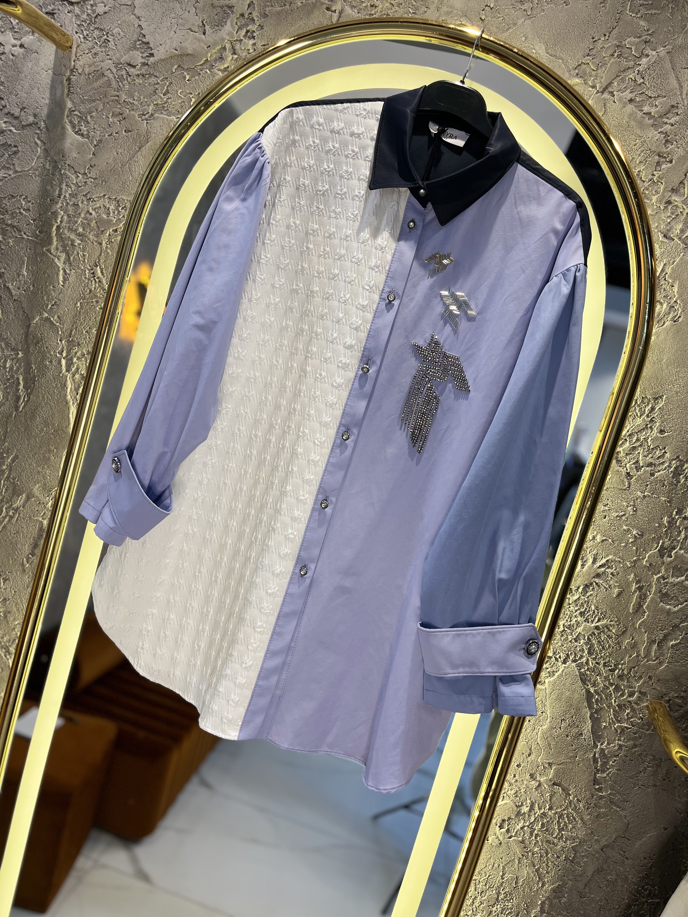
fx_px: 689
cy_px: 458
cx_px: 344
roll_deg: -15.3
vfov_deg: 67.3
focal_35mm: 26
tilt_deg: -6.4
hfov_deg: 53.1
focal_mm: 5.1
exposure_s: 1/100
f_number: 1.6
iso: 64
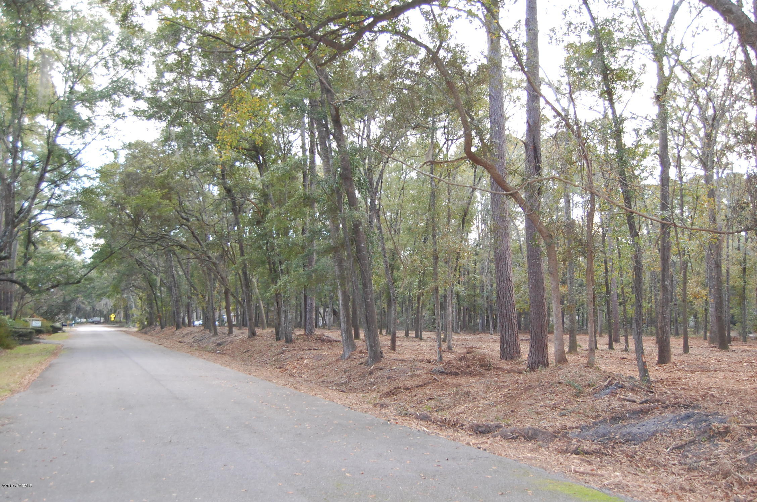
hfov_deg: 57.3
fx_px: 693
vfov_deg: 39.8
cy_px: 251
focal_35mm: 33
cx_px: 378
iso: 1000
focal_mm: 22
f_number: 3.8
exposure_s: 1/60
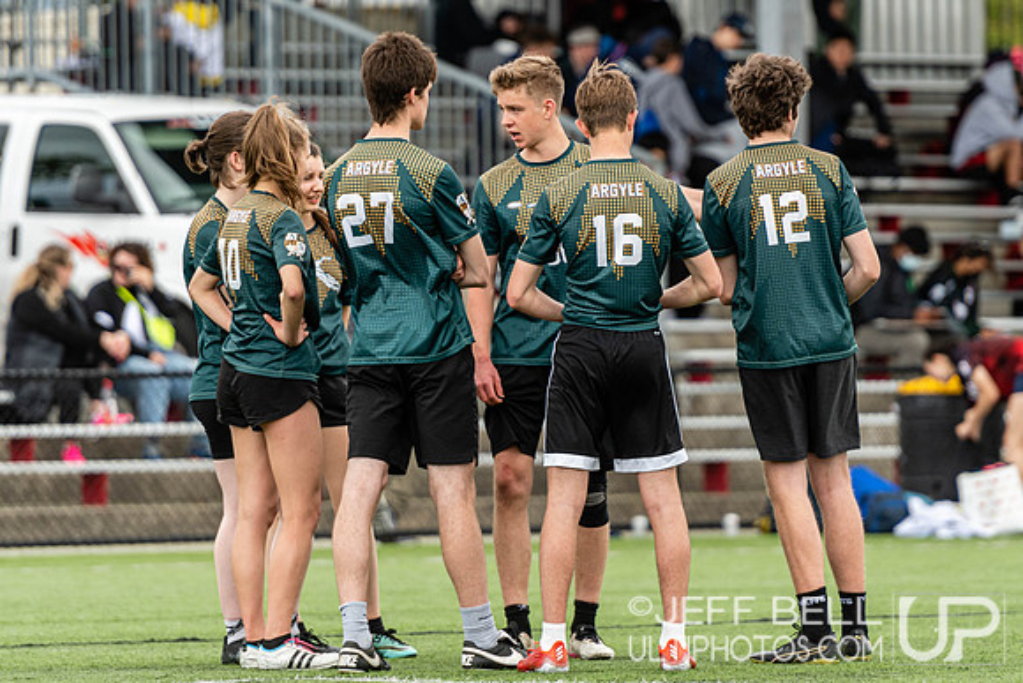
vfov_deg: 4.0
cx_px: 570
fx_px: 9883
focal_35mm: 348
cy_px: 289
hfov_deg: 5.9
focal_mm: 200
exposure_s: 1/1600
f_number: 2.8
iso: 250
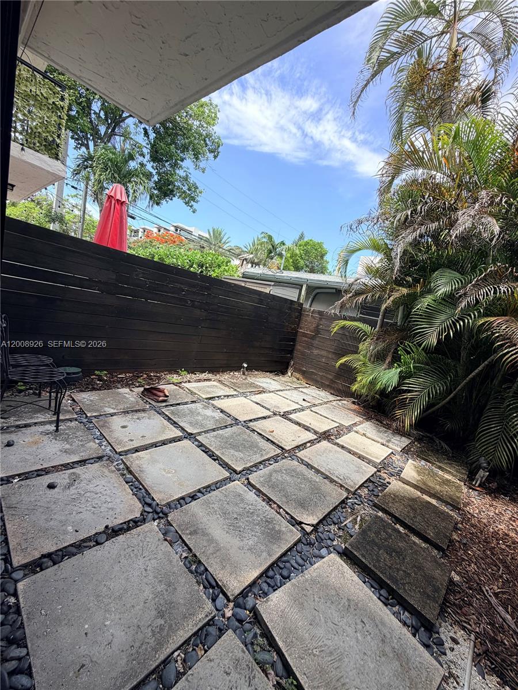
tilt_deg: -7.4
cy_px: 345
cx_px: 259
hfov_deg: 85.7
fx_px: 279
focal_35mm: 14
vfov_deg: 102.1
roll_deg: -13.3
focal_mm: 2.22
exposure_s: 1/531
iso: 40
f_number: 2.2
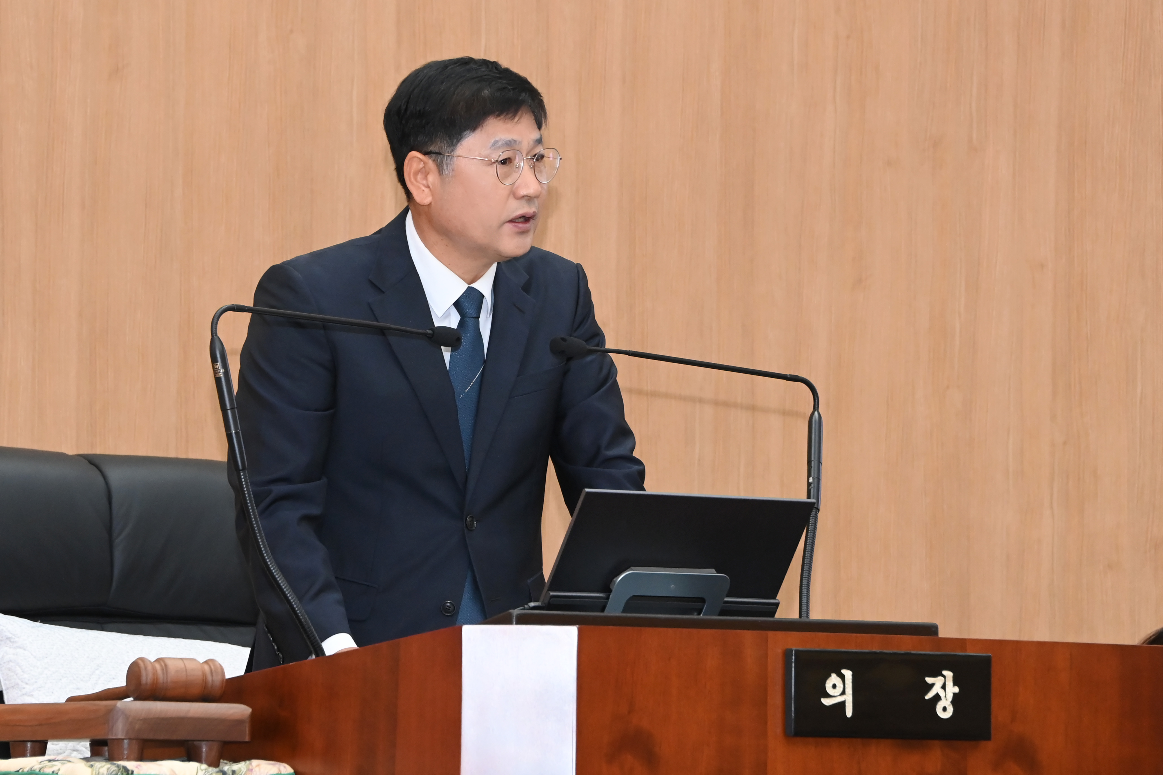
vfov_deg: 8.8
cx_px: 563
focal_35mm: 156
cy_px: 371
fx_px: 5039
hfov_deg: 13.2
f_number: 6.3
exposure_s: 1/200
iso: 5000
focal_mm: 145
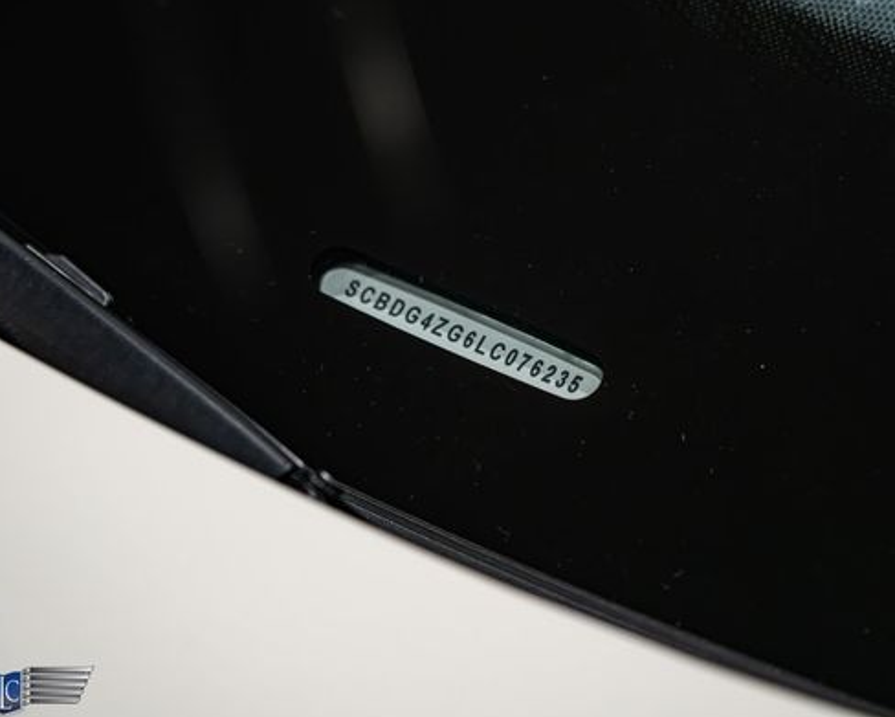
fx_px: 3260
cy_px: 358
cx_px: 455
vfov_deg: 12.6
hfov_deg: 15.6
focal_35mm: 123
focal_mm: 100
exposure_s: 1/125
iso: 1250
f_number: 4
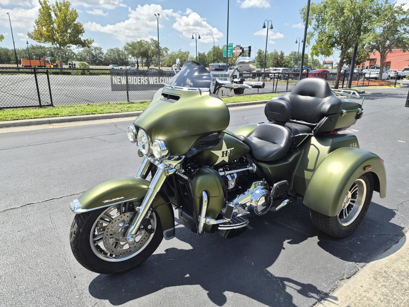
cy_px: 154
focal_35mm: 23
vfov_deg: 58.9
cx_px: 204
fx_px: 272
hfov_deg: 73.9
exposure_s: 1/3400
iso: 80
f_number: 1.8
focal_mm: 5.4
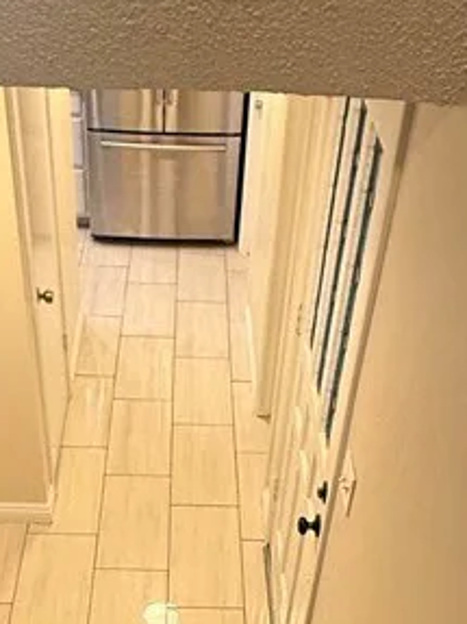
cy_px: 563
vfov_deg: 35.9
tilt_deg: -42.6
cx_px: 182
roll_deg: -5.1
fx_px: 900
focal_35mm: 50
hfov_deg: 29.0
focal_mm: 2.22
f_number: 2.2
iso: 250
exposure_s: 1/99
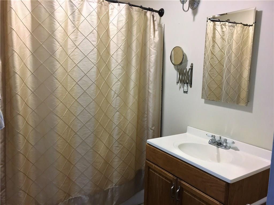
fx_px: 230
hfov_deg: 61.7
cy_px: 102
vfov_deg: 48.2
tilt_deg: -8.3
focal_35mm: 29
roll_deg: -2.2
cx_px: 137
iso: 200
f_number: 2.2
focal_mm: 4.15
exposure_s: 1/20
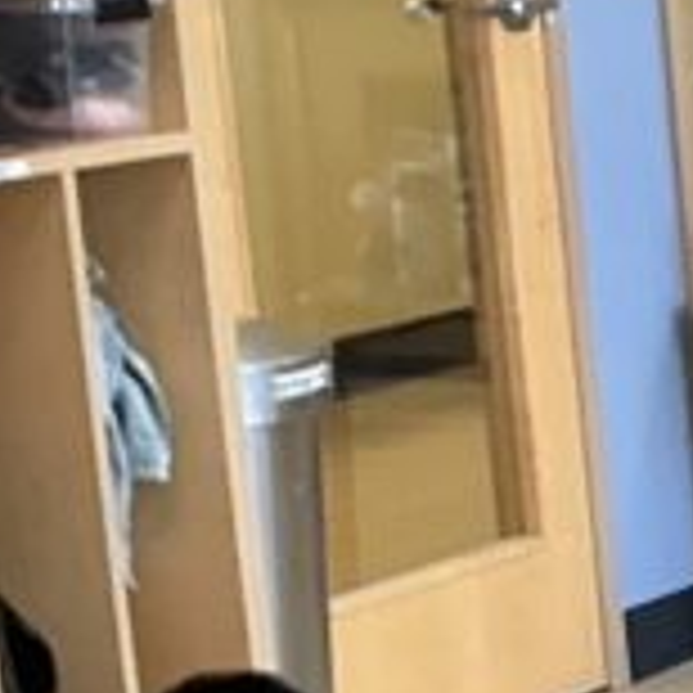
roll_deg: -0.6
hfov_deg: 7.1
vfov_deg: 8.4
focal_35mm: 203
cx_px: 2444
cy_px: 1062
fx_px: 4598
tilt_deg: -17.7
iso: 40
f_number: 1.8
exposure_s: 1/60
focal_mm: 3
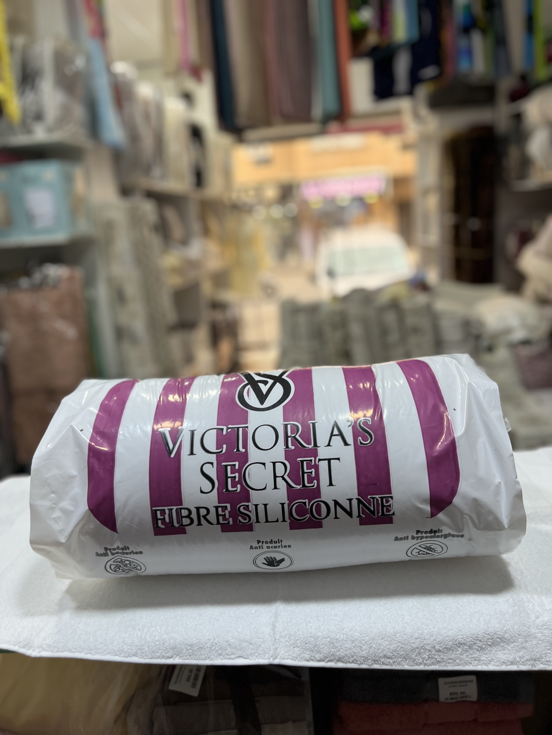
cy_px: 368
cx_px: 276
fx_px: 553
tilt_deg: -14.1
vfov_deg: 67.3
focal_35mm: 26
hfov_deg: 53.1
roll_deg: +4.7
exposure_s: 1/100
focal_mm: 5.1
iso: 80
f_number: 1.6
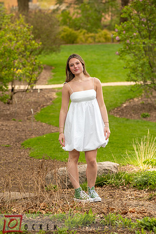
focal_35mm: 160
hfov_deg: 8.6
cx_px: 78
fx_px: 1042
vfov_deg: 12.9
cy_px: 117
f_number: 4.5
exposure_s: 1/250
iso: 500
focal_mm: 160
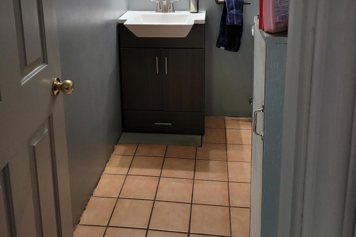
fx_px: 366
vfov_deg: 34.3
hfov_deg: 51.9
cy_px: 31
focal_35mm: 37
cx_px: 182
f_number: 1.8
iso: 250
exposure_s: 1/39
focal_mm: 5.4
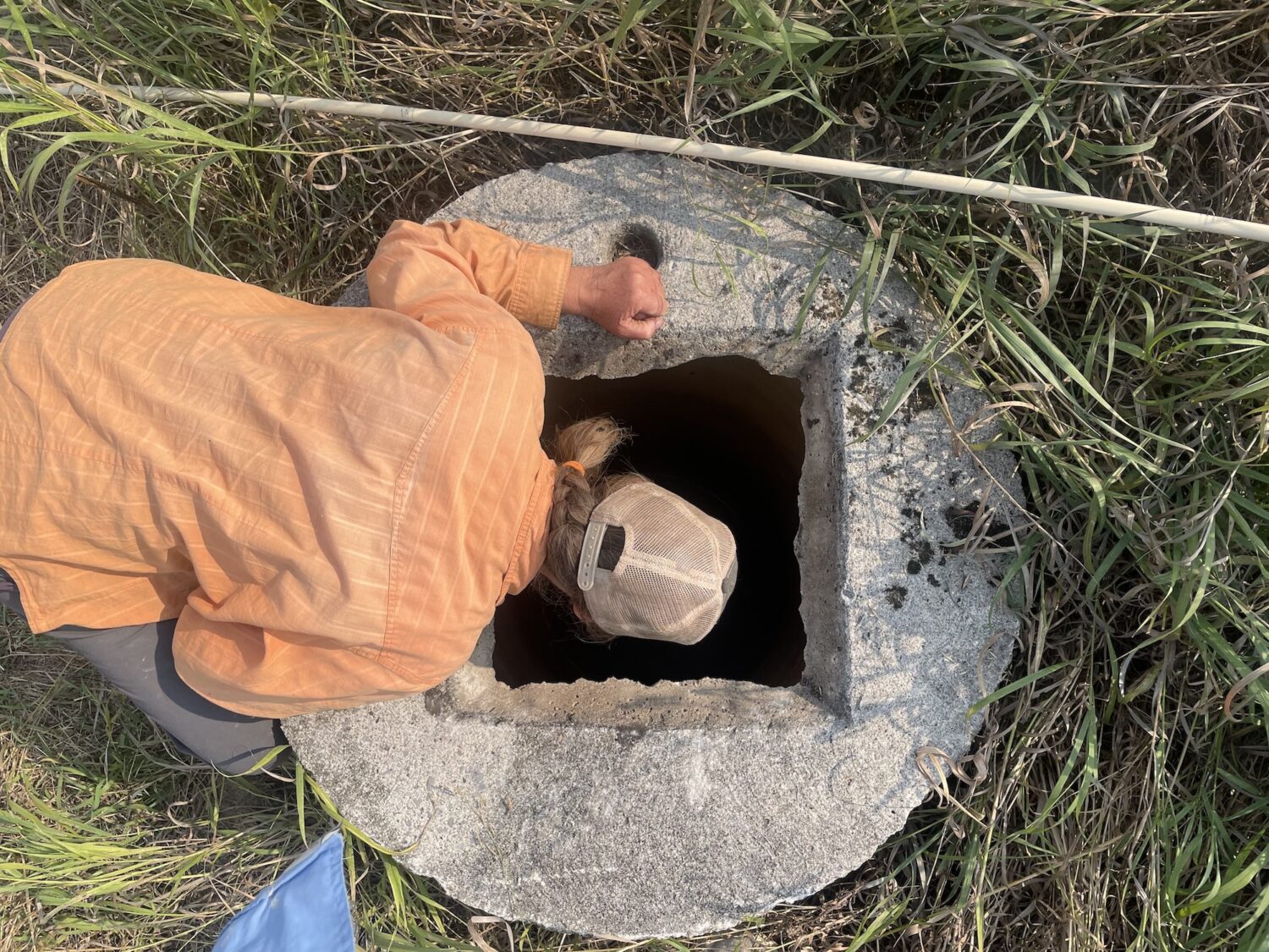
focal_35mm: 26
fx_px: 953
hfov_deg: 67.3
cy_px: 476
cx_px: 634
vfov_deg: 53.1
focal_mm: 4.2
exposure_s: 1/2618
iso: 32
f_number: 1.6
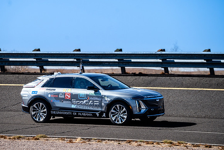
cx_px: 89
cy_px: 59
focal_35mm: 242
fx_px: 1504
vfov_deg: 5.7
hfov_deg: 8.5
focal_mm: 200
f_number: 5.6
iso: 200
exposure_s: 1/1250
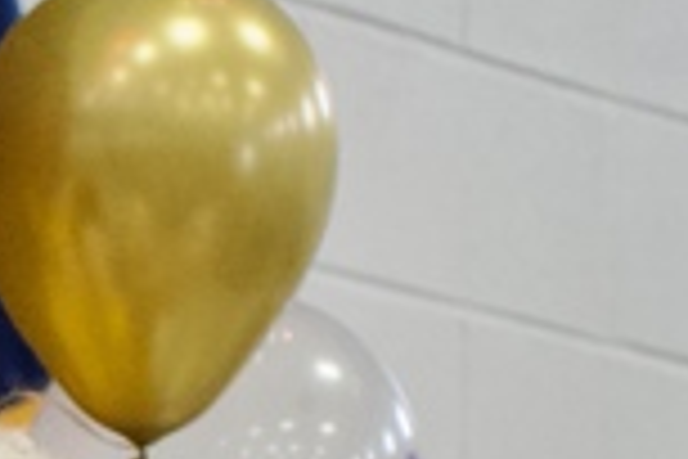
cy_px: 1330
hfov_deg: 5.2
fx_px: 7415
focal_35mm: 388
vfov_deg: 3.5
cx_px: -571
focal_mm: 58
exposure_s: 1/160
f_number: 5
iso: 5000
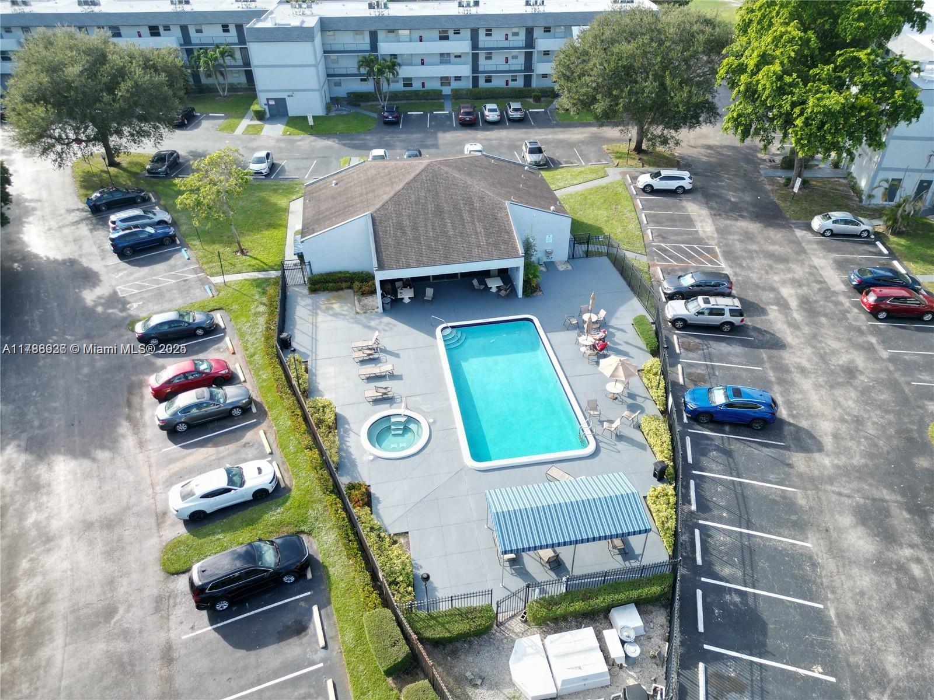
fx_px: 648
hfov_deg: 71.6
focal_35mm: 24
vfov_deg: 56.8
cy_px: 350
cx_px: 467
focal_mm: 6.72
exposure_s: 1/1250
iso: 200
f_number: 1.7
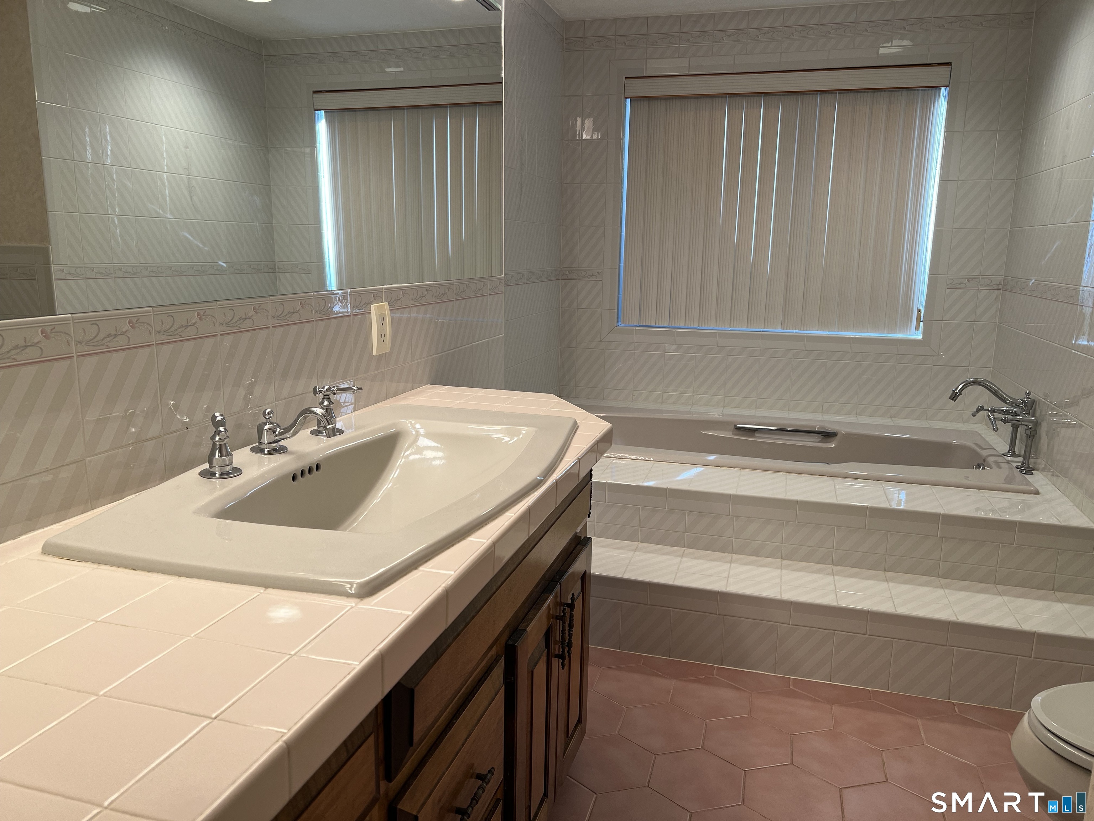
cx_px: 547
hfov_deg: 67.3
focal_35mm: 26
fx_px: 822
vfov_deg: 53.1
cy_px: 410
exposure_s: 1/120
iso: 50
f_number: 1.5
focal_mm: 5.7
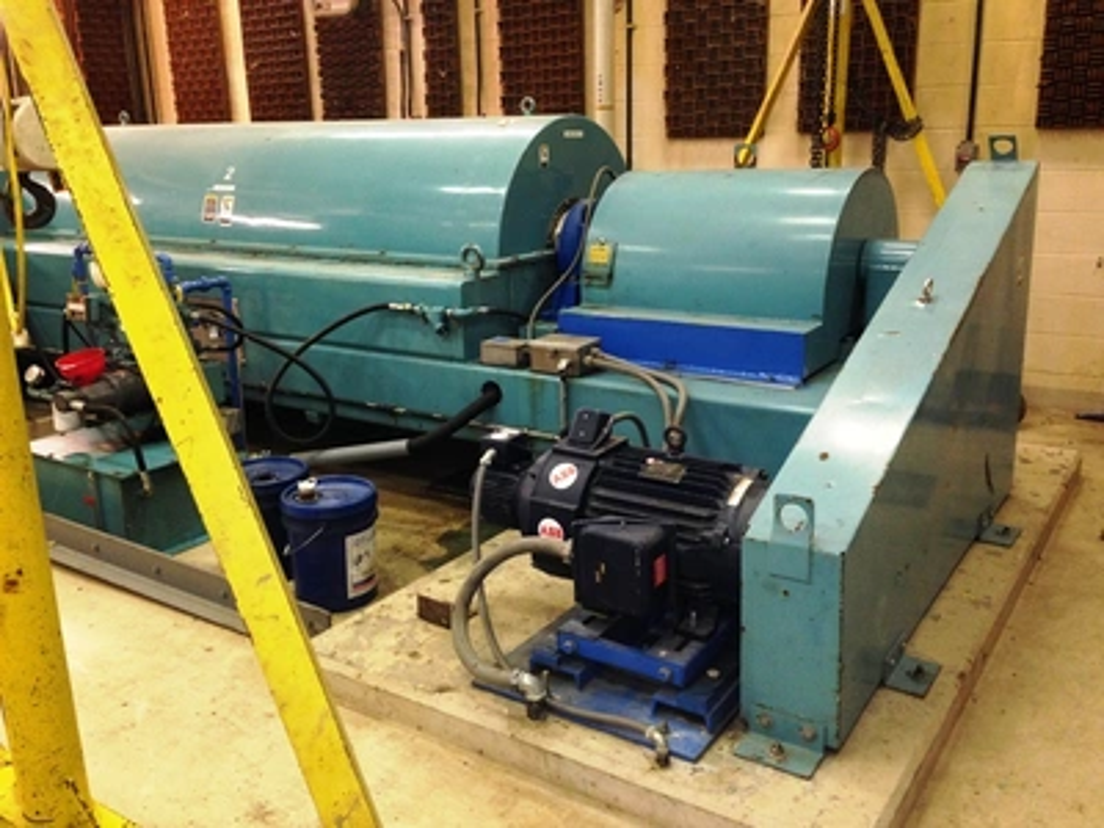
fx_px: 1052
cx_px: 552
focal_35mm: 33
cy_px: 414
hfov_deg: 55.4
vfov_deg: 42.9
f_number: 2.4
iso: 160
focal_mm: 4.12
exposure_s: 1/20
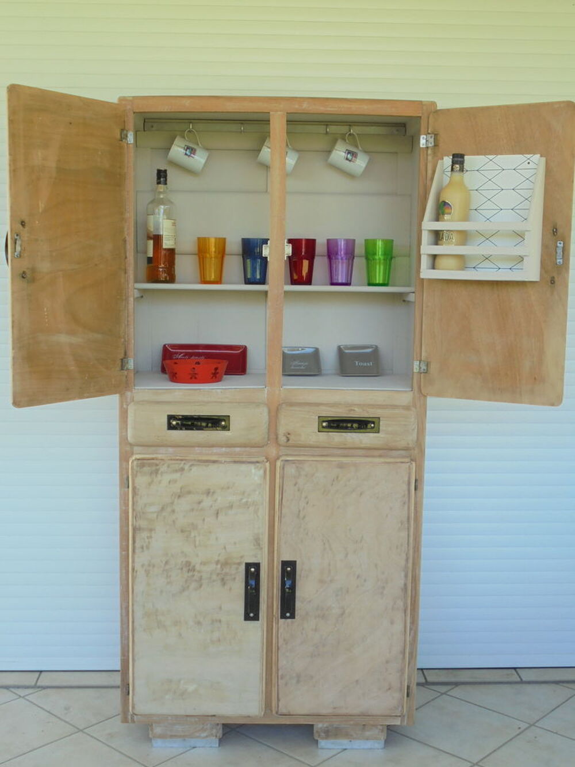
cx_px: 288
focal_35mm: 43
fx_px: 952
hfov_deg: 33.6
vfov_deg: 43.8
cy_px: 384
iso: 100
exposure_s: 1/60
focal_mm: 7.8
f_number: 4.5
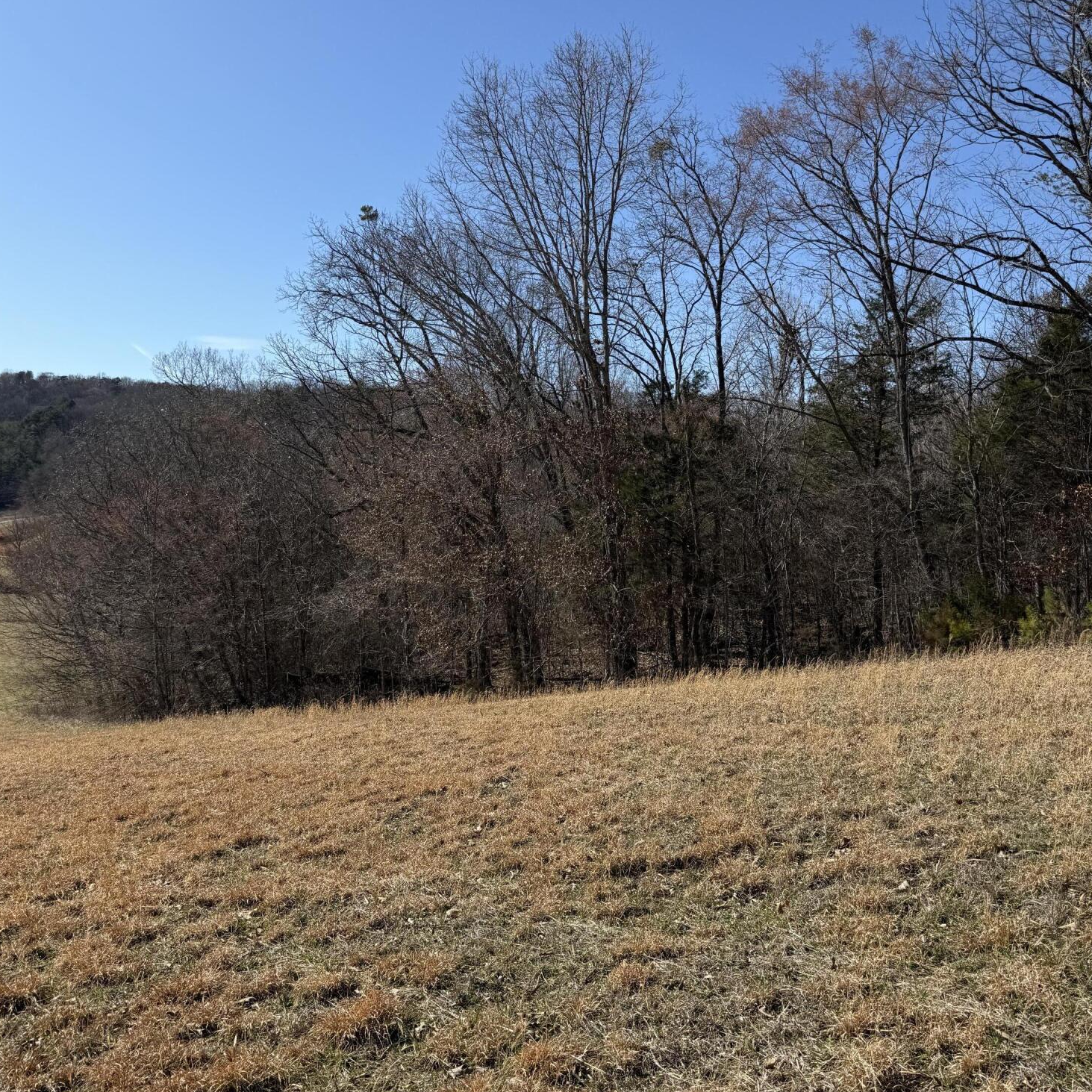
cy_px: 494
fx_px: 1035
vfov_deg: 55.5
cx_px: 538
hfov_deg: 55.6
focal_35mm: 29
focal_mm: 6.76
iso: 80
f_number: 1.78
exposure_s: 1/3953
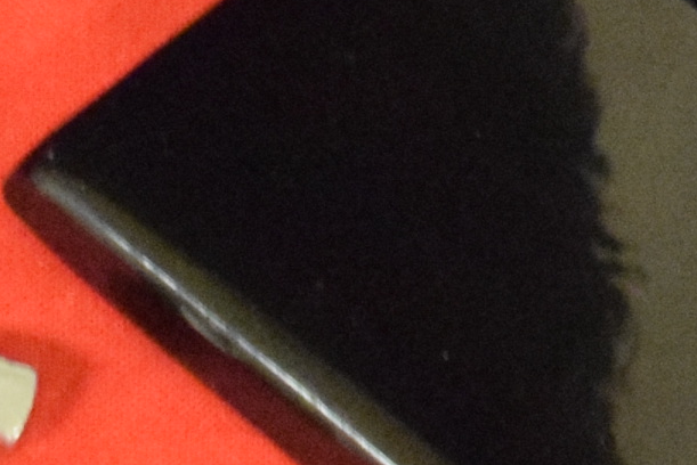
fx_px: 6837
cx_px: 1095
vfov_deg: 3.9
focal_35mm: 353
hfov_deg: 5.8
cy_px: 51
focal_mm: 32
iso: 8000
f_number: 5
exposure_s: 1/60
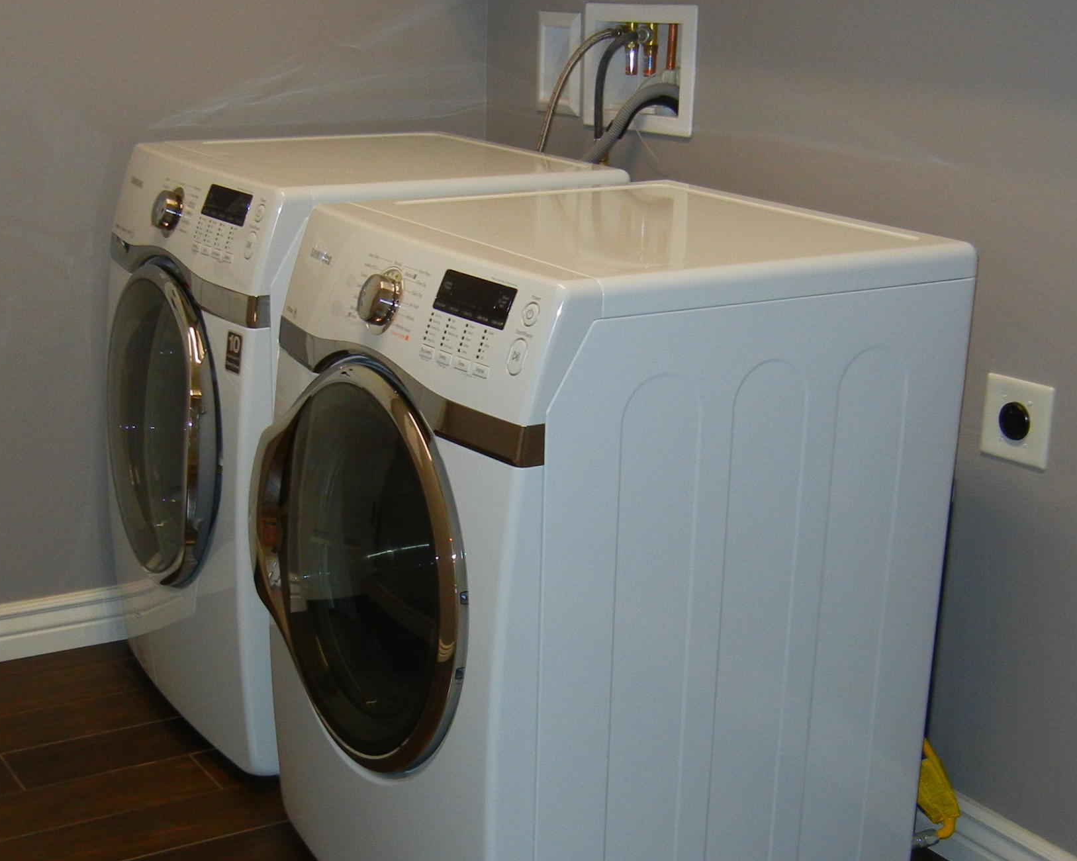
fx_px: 1721
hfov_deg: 34.7
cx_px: 475
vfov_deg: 27.9
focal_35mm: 54
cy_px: 579
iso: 200
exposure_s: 1/30
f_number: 3.5
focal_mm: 5.4
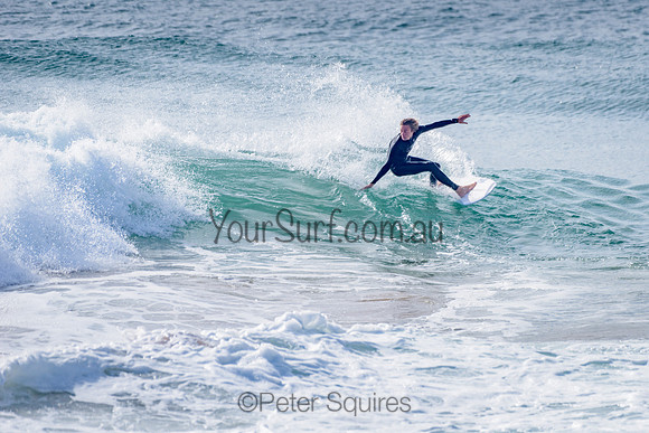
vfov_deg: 2.2
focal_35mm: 612
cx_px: 397
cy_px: 168
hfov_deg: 3.4
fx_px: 11038
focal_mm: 500
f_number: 5.6
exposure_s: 1/2000
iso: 110
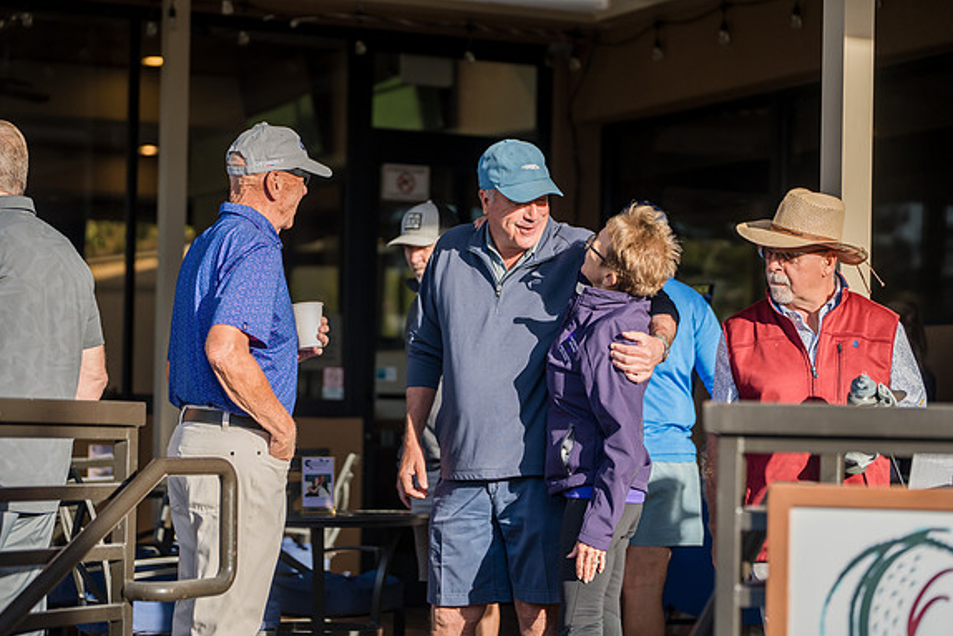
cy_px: 320
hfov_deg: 21.9
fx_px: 2462
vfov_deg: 14.7
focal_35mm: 93
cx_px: 478
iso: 500
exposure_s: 1/3200
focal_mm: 92
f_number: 2.8
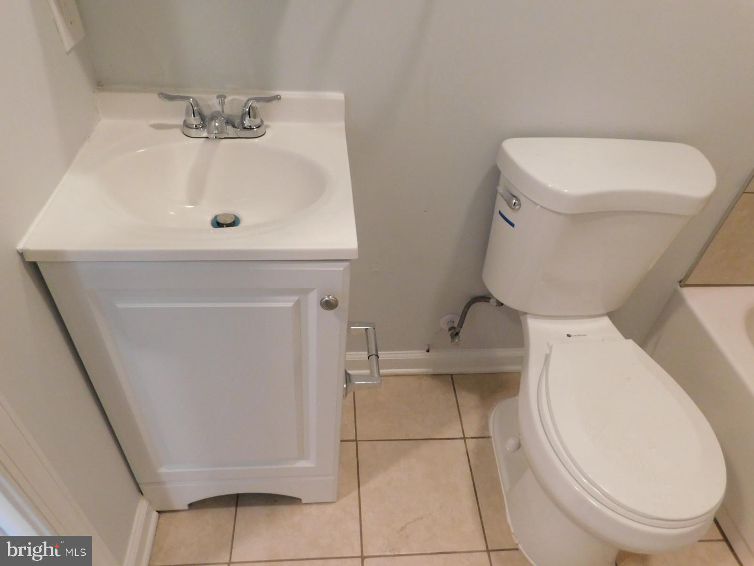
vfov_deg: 56.8
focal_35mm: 24
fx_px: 523
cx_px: 377
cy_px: 283
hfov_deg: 71.6
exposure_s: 1/15
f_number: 3
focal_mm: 4.1
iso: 400
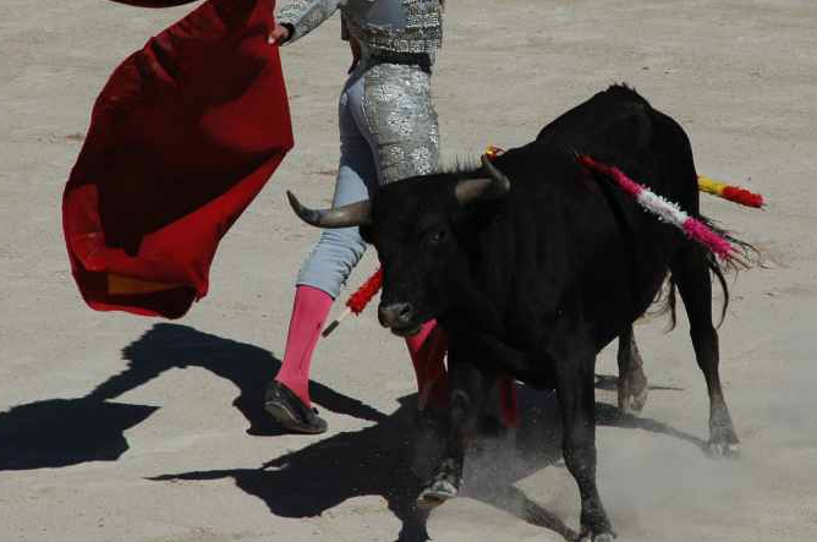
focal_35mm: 345
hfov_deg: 6.0
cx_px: 497
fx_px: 7816
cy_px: 159
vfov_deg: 4.0
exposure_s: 1/2500
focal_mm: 150
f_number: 8
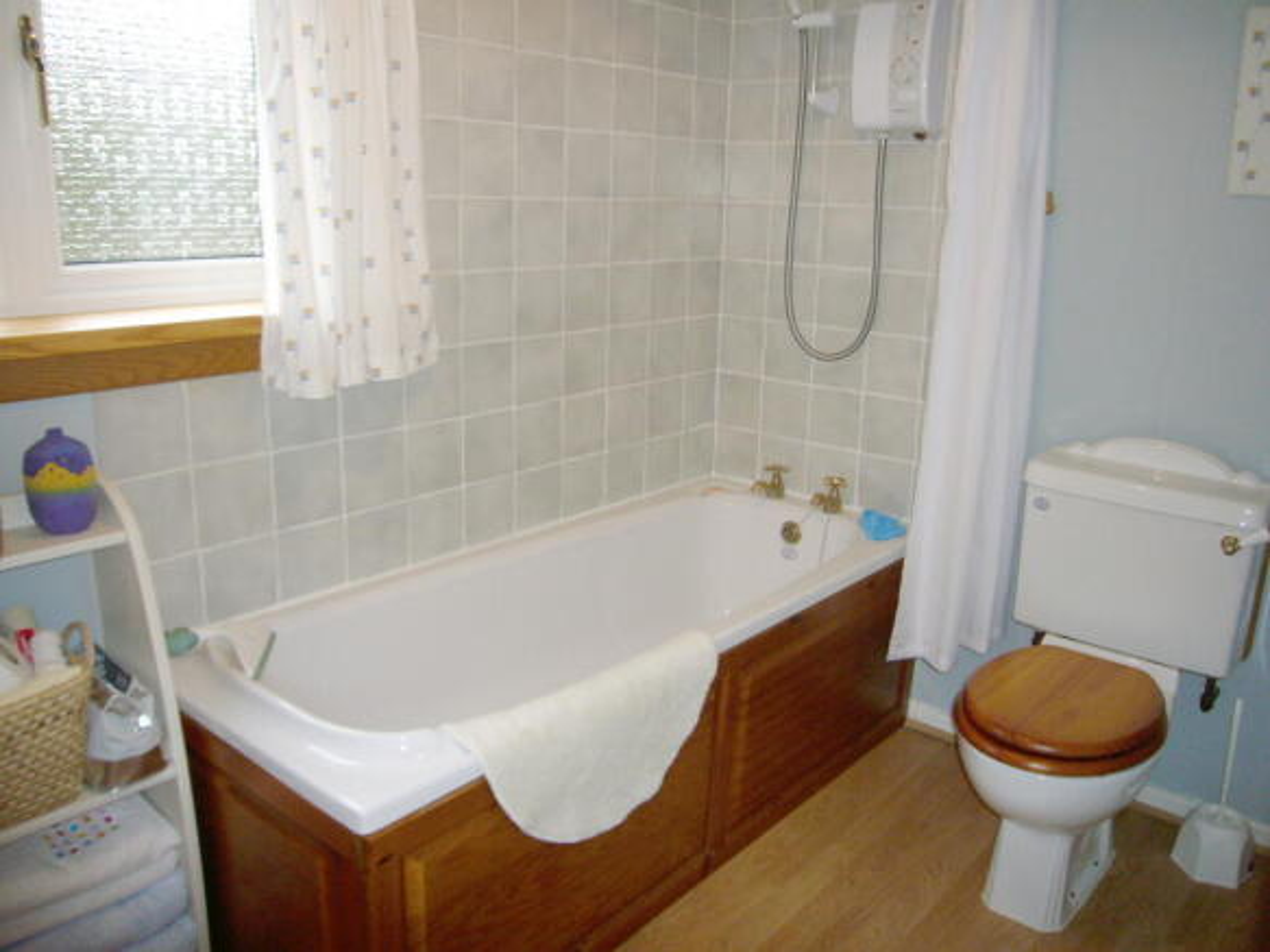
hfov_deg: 63.5
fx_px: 1027
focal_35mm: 28
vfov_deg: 49.7
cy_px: 476
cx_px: 635
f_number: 2.8
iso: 100
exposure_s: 1/30
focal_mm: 4.6
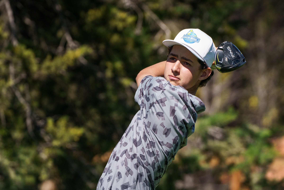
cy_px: 84
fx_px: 3641
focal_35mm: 461
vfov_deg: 3.0
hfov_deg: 4.5
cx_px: 156
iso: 800
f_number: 5.6
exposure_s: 1/4000
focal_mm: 256
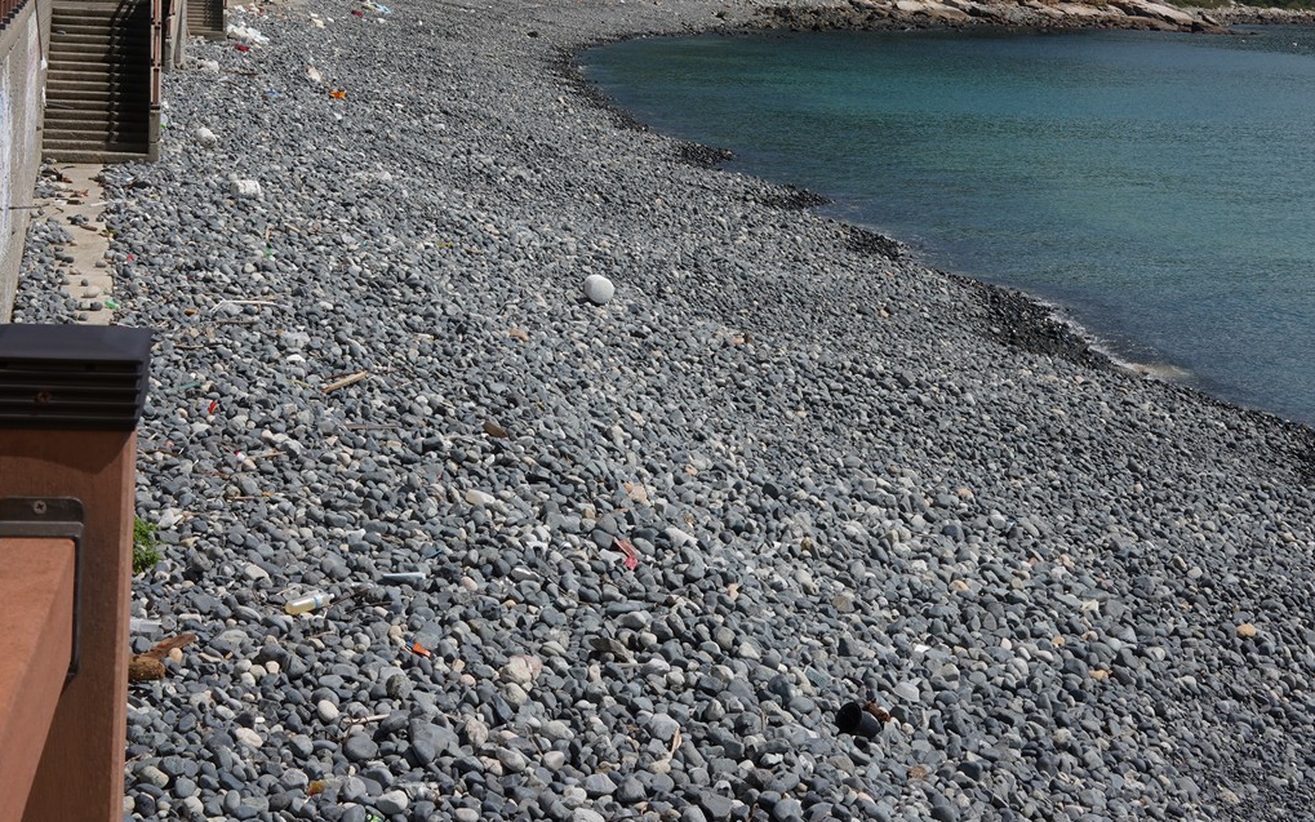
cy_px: 163
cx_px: 810
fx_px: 2509
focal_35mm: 70
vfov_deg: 18.4
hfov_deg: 29.3
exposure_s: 1/125
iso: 100
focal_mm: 35
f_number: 16
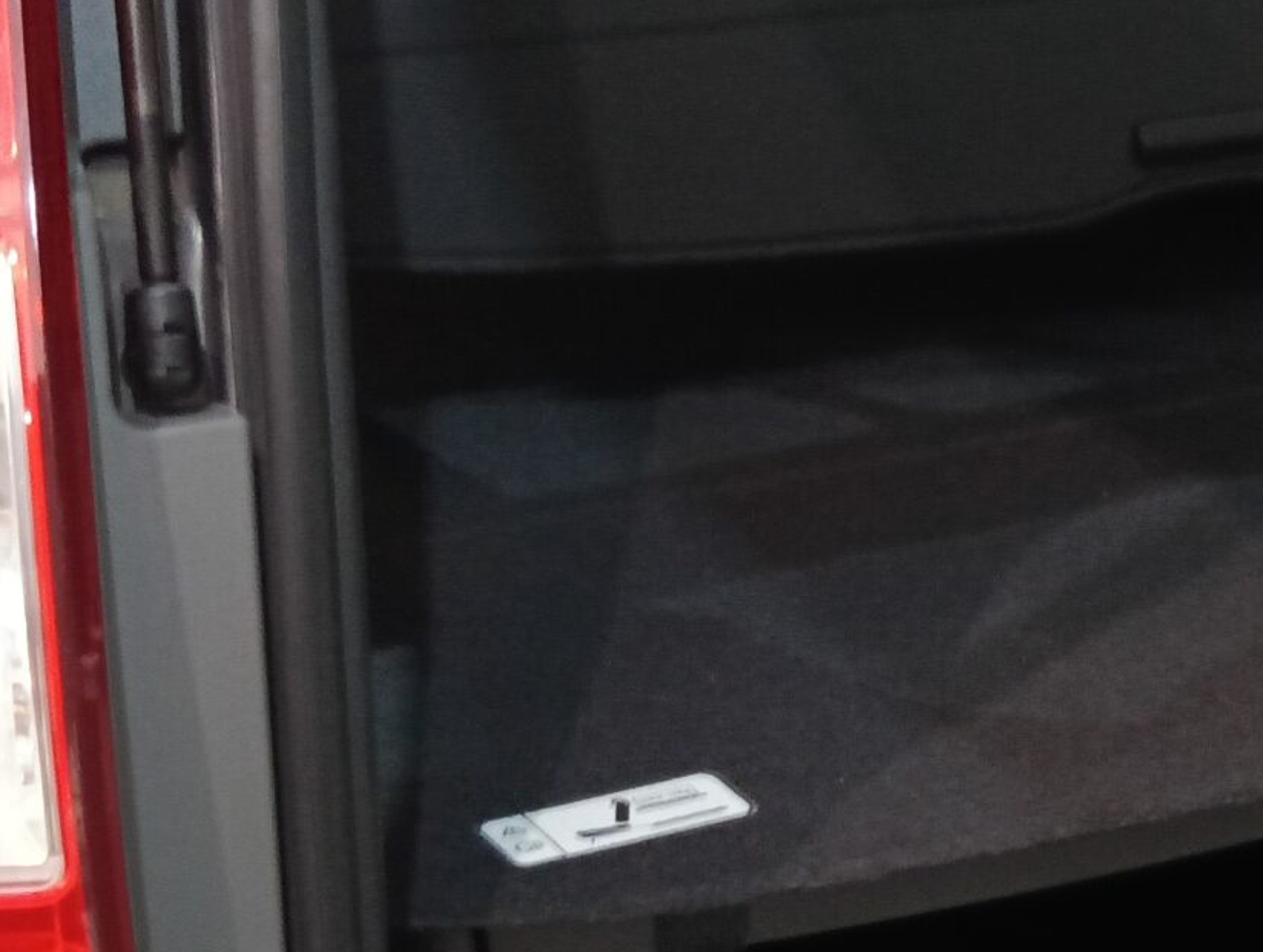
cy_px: 772
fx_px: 3070
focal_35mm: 84
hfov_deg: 22.0
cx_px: 1397
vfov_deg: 17.5
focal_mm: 3.98
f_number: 16
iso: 1600
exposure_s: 1/20
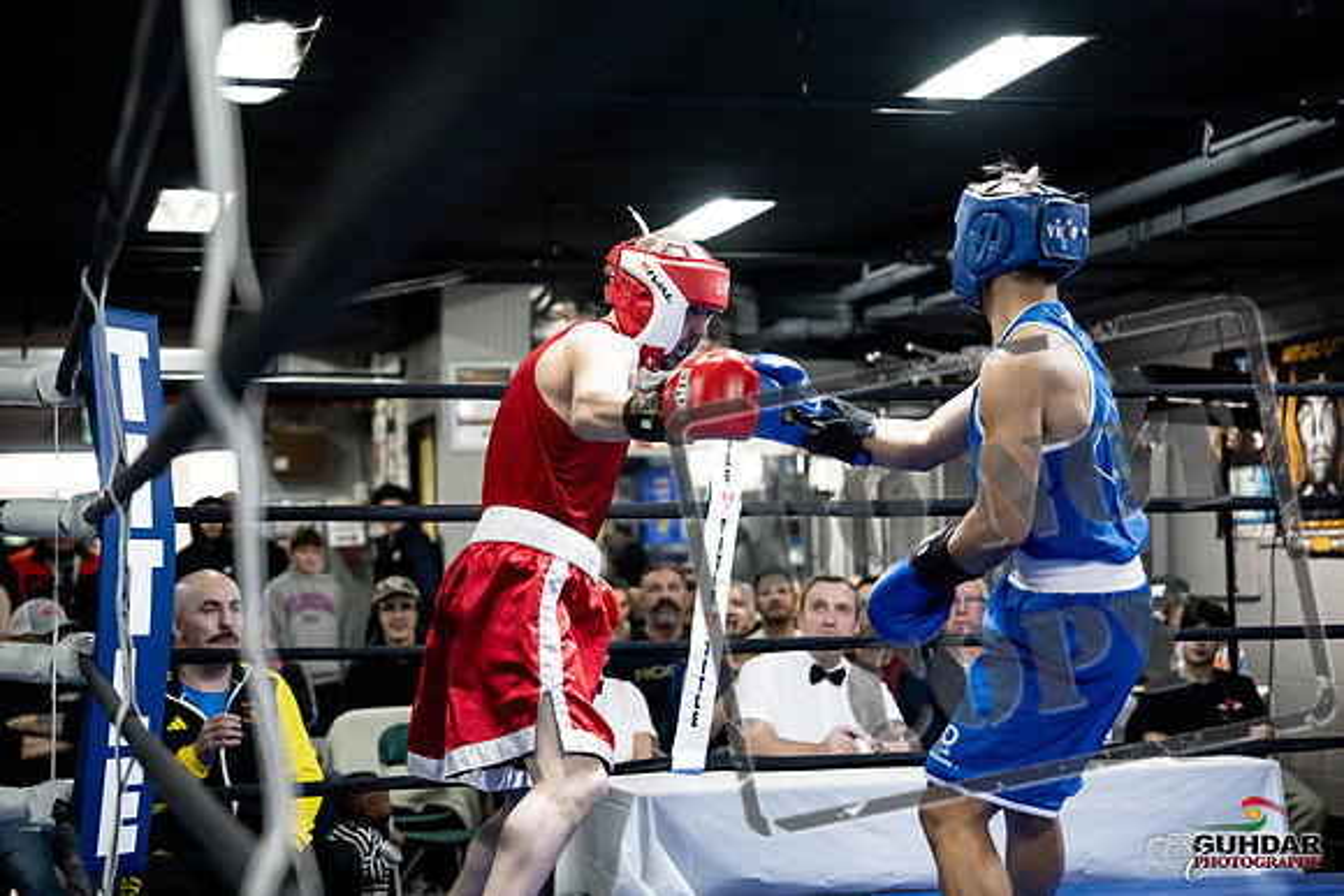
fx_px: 2614
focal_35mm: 70
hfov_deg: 28.8
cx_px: 672
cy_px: 448
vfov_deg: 19.5
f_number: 2.8
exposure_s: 1/1000
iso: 8000
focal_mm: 70
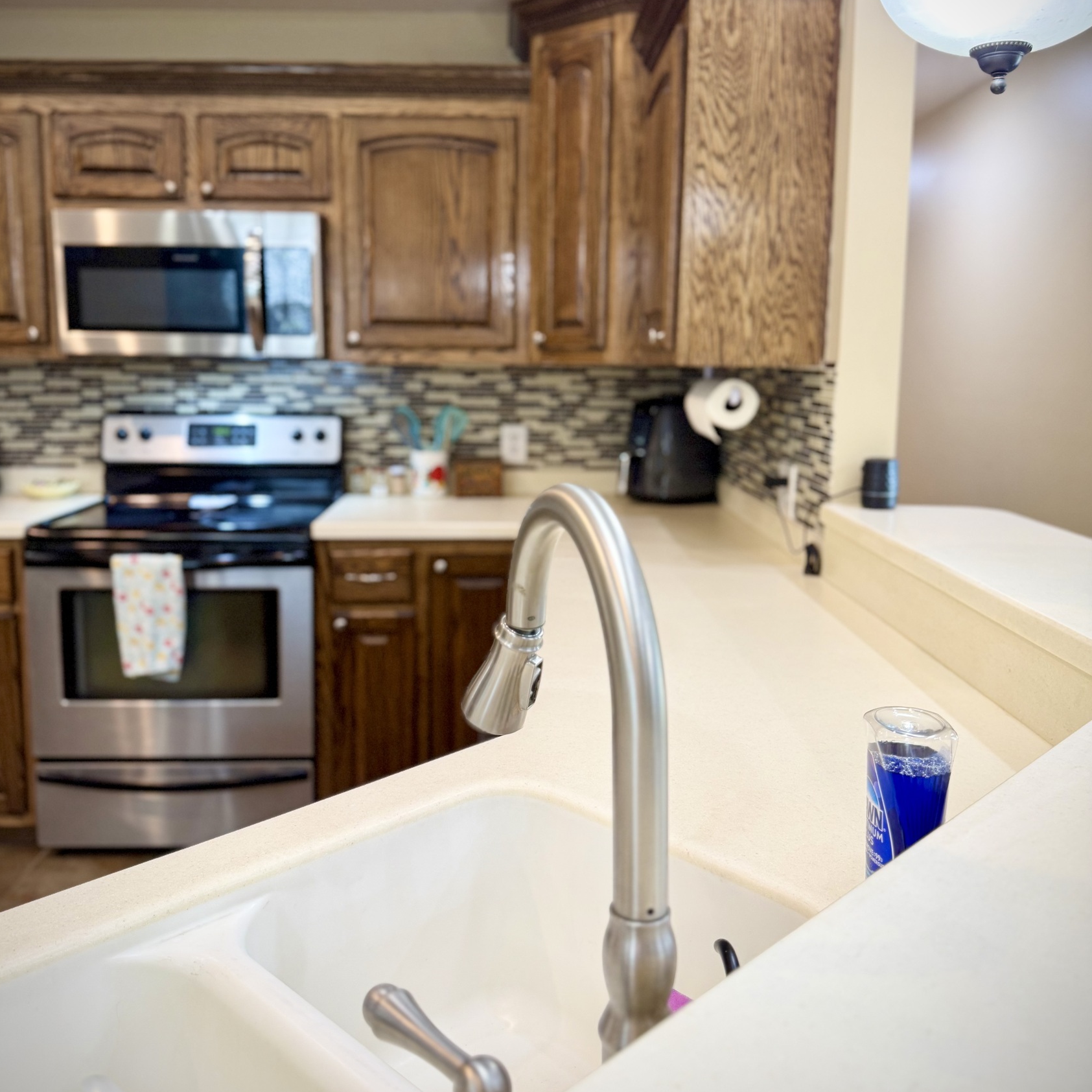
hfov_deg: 55.6
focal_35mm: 29
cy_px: 479
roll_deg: -0.1
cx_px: 535
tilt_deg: -7.0
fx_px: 1035
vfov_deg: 55.5
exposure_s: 1/60
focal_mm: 6.76
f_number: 1.78
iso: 125
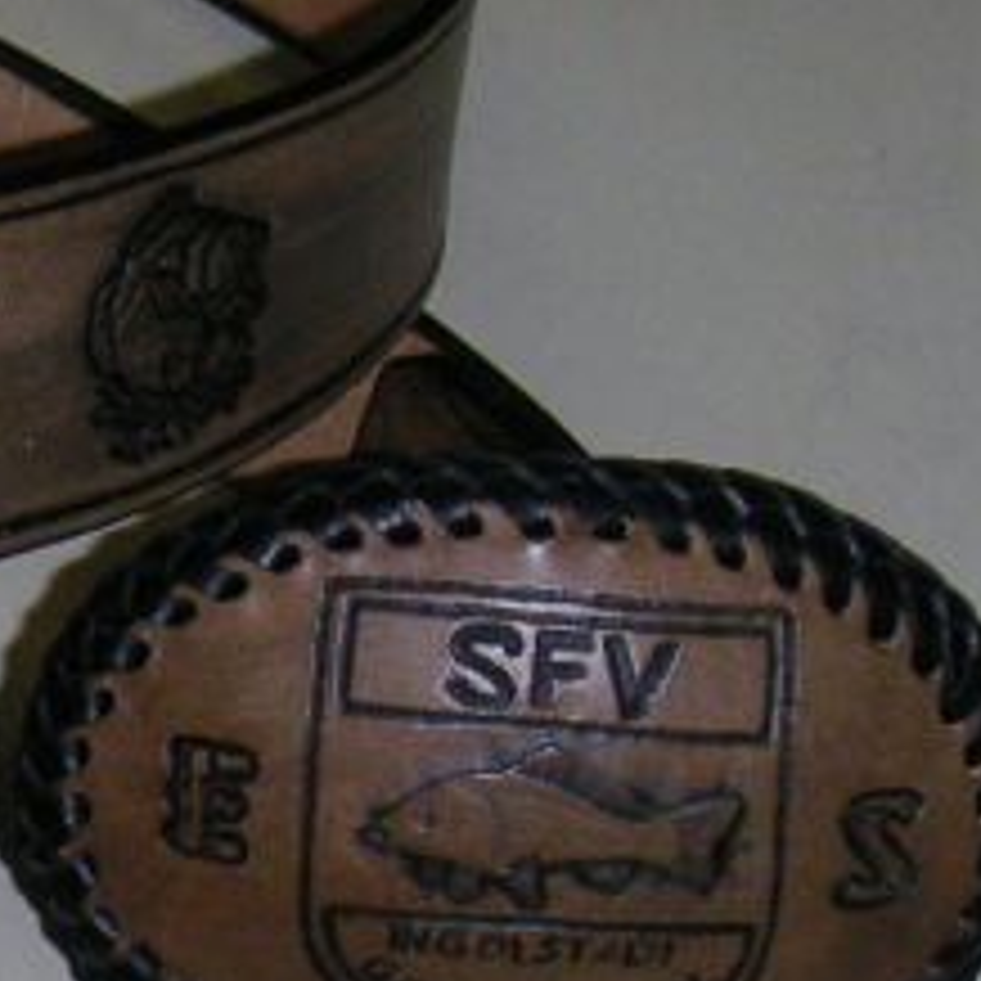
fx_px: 4360
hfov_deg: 12.6
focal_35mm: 136
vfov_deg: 12.8
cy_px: 698
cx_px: -158
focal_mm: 6.6
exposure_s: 1/45
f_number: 6.7
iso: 160
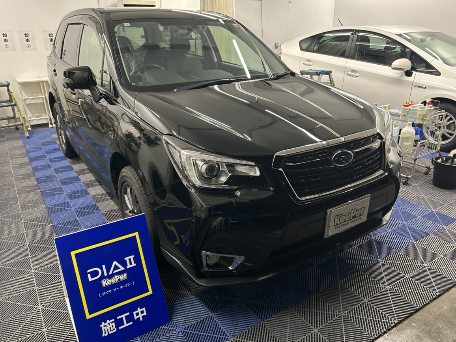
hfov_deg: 65.3
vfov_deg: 51.4
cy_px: 168
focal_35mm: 27
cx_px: 224
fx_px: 356
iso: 125
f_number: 1.5
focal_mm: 5.7
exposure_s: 1/60
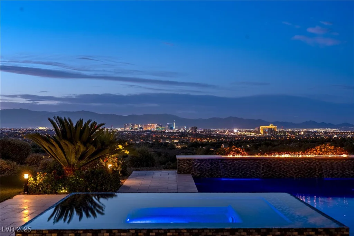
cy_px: 118
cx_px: 177
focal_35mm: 58
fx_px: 570
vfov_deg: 23.4
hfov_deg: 34.5
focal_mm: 58
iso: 640
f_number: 8
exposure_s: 1/30
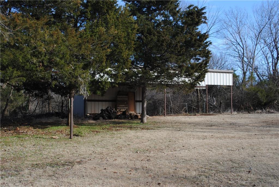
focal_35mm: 42
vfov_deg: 31.9
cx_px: 140
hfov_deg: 46.4
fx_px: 326
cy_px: 94
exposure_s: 1/200
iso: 100
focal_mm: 28
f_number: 7.1
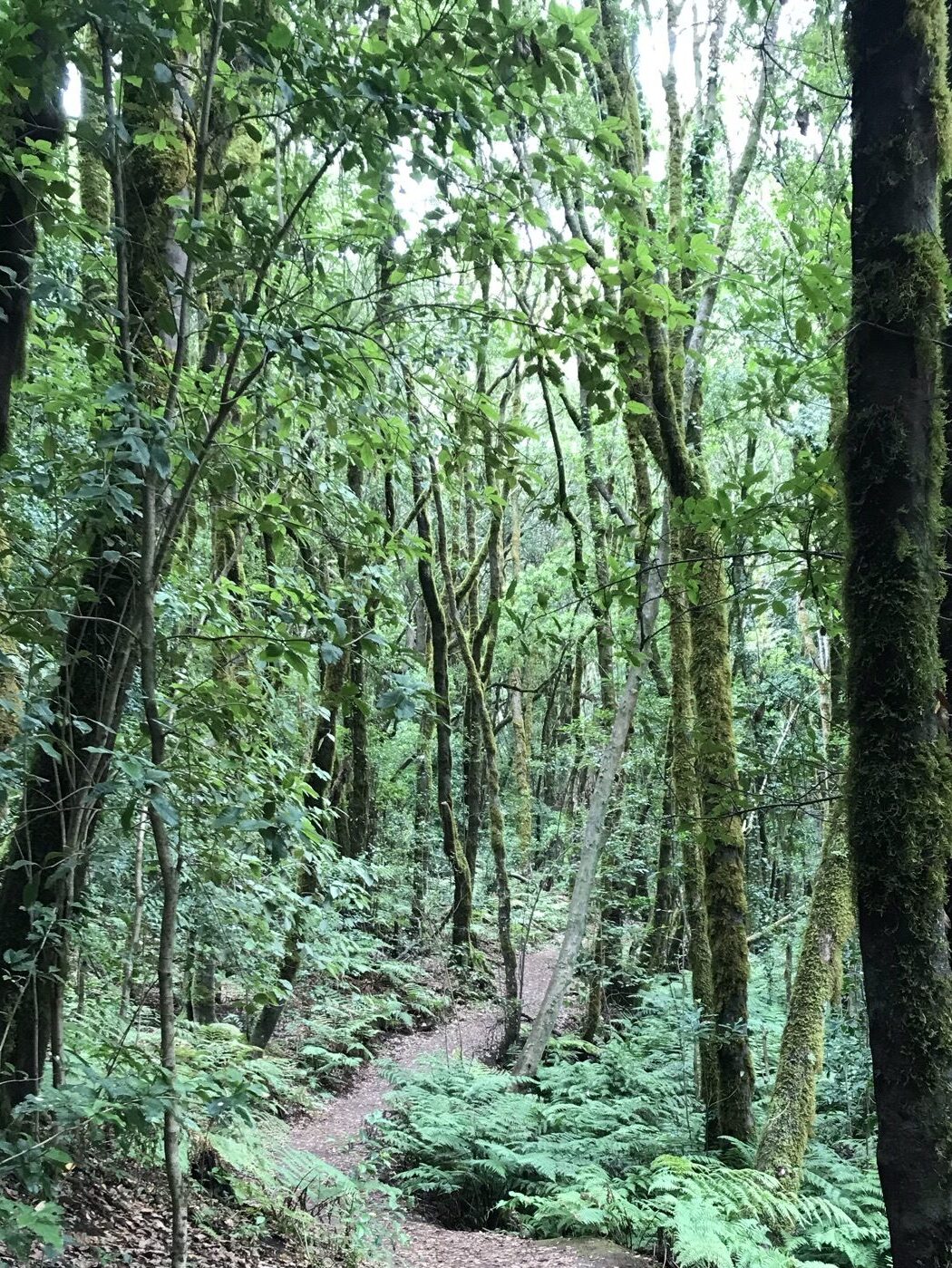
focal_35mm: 28
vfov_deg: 63.4
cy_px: 634
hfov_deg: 49.8
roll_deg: +4.0
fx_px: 1026
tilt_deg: +0.9
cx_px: 476
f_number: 1.8
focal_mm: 3.99
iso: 40
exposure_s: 1/17
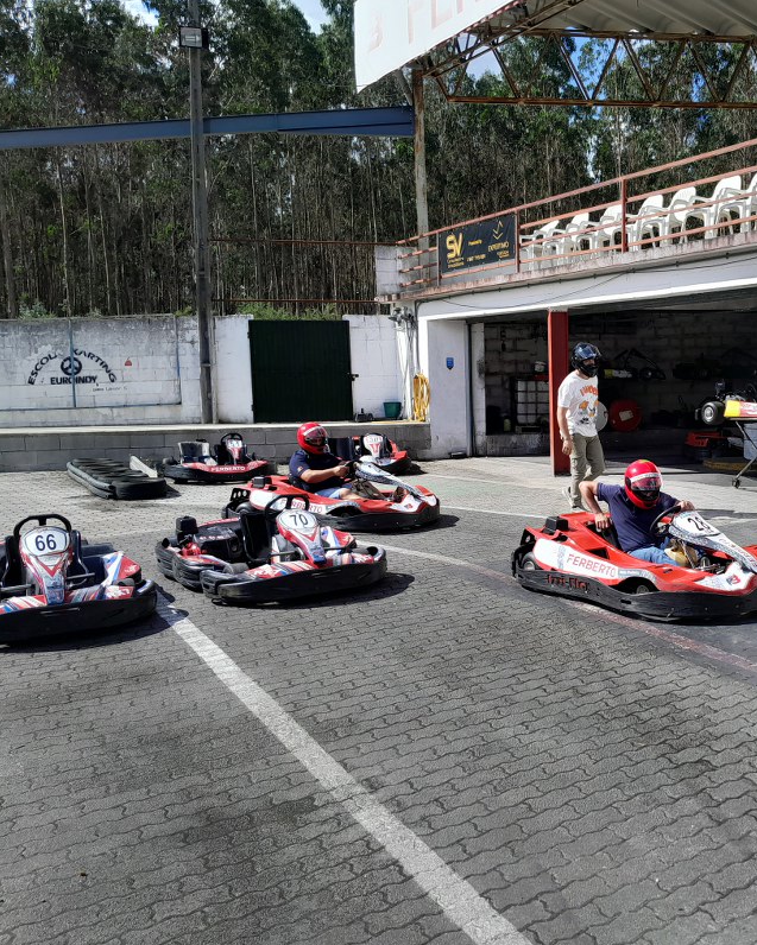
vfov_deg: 52.8
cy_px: 474
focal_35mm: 34
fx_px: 952
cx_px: 605
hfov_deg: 41.5
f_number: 1.8
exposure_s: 1/532
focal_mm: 3.98
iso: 40
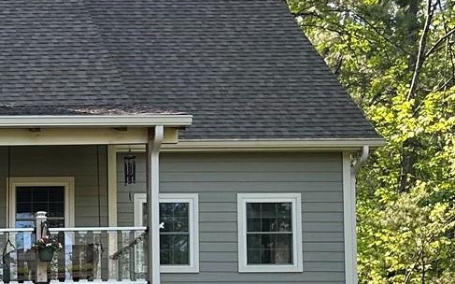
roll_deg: +0.6
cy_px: 469
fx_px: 1438
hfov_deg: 16.0
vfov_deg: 10.7
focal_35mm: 116
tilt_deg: +1.9
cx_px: -283
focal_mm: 5.7
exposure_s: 1/407
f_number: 1.5
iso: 50
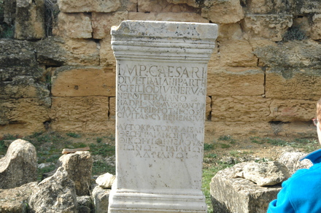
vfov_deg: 12.1
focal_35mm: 112
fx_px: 1002
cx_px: 160
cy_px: 106
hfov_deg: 18.2
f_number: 13
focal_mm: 75
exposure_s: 1/500
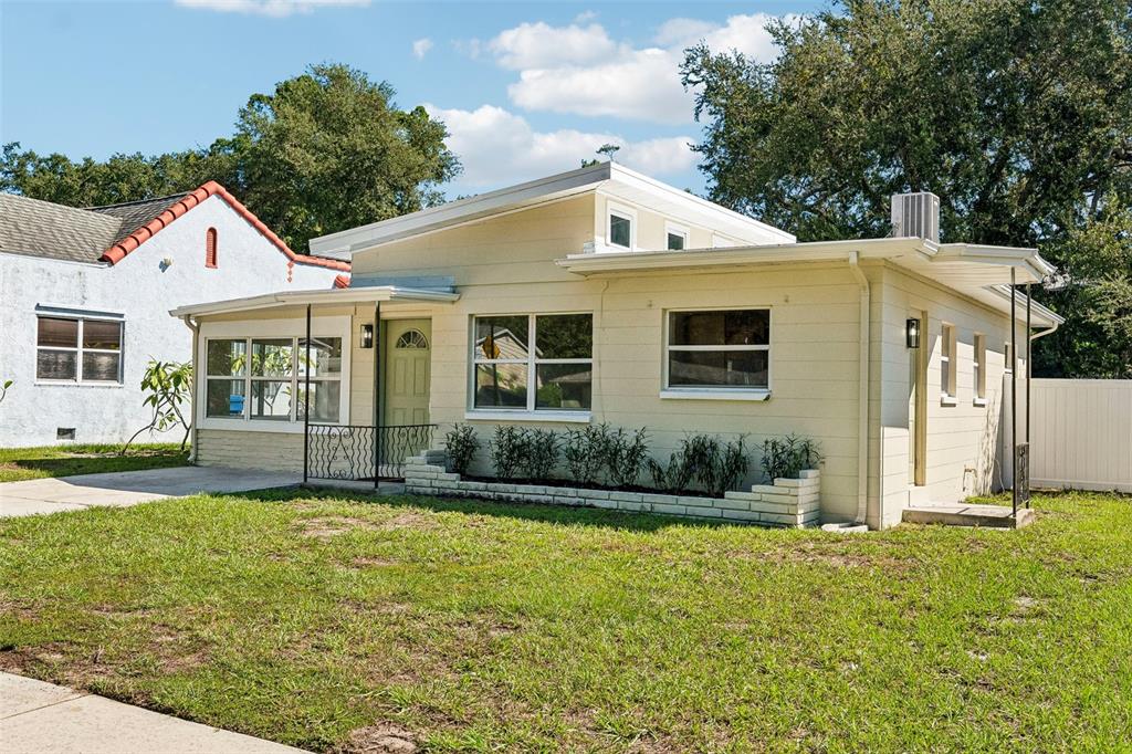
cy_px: 377
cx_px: 566
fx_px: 1069
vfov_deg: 38.9
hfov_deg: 55.8
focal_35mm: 34
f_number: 8
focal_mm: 23
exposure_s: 1/1600
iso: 800
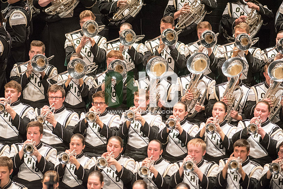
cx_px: 142
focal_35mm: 300
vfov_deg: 4.6
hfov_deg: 6.9
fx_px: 2359
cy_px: 94
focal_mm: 300
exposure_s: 1/500
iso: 4000
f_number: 2.8
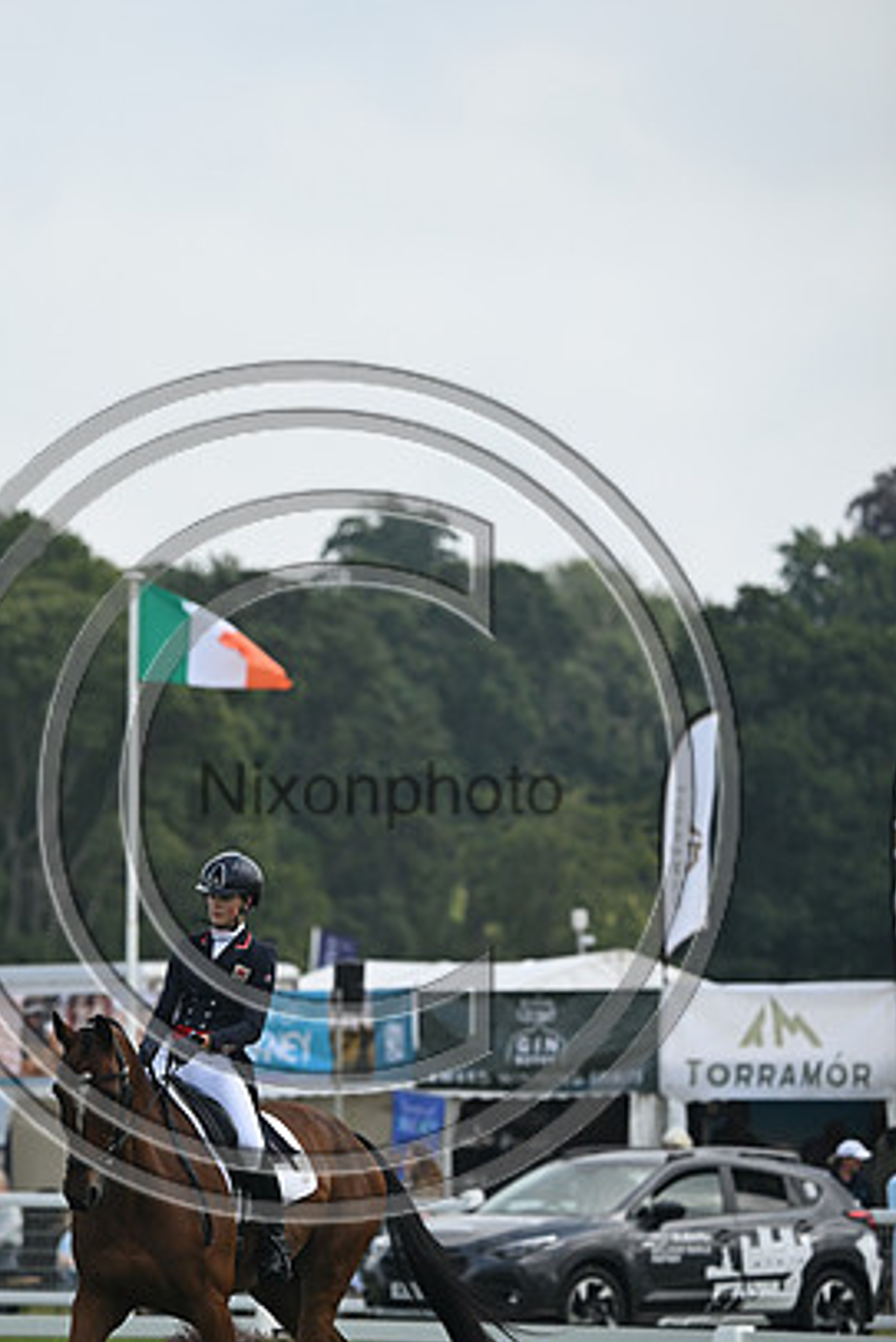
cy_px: 737
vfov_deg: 6.6
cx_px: 263
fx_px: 11712
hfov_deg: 4.4
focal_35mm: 314
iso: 360
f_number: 5
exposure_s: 1/1250
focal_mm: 220
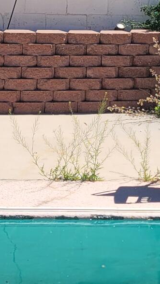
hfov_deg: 8.7
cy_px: -67
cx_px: 74
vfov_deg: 14.9
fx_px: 1048
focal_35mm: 139
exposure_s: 1/909
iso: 20
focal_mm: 7
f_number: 1.8
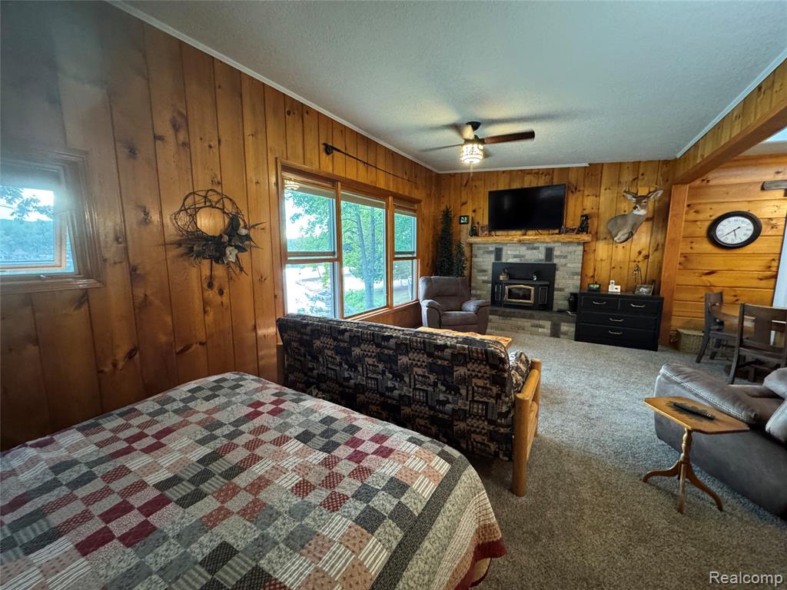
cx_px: 394
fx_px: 318
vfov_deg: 85.7
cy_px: 295
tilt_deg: -8.9
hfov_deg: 102.1
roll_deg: -0.5
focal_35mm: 14
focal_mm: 2.22
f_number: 2.2
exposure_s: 1/60
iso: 1000
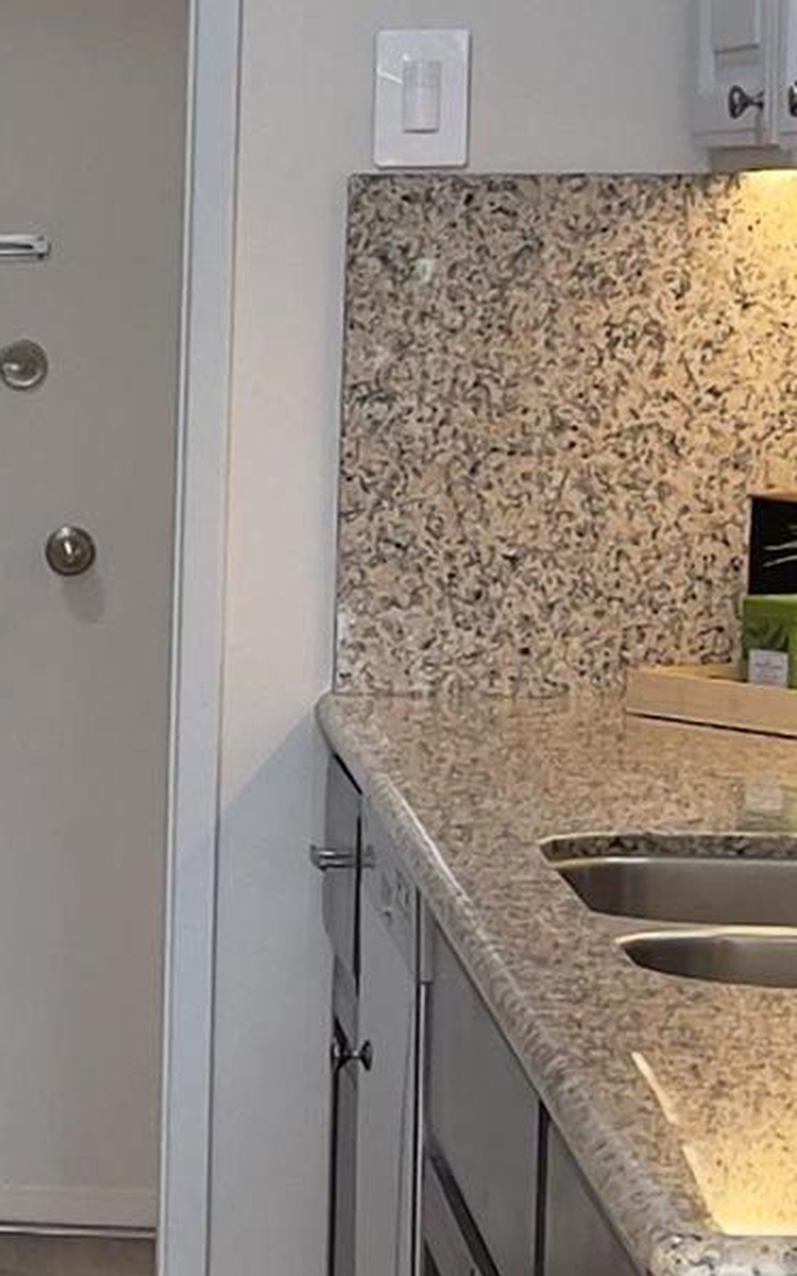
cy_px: 682
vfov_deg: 15.4
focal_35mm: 136
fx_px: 4730
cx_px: -840
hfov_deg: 9.0
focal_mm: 5.1
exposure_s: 1/60
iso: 100
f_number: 1.6
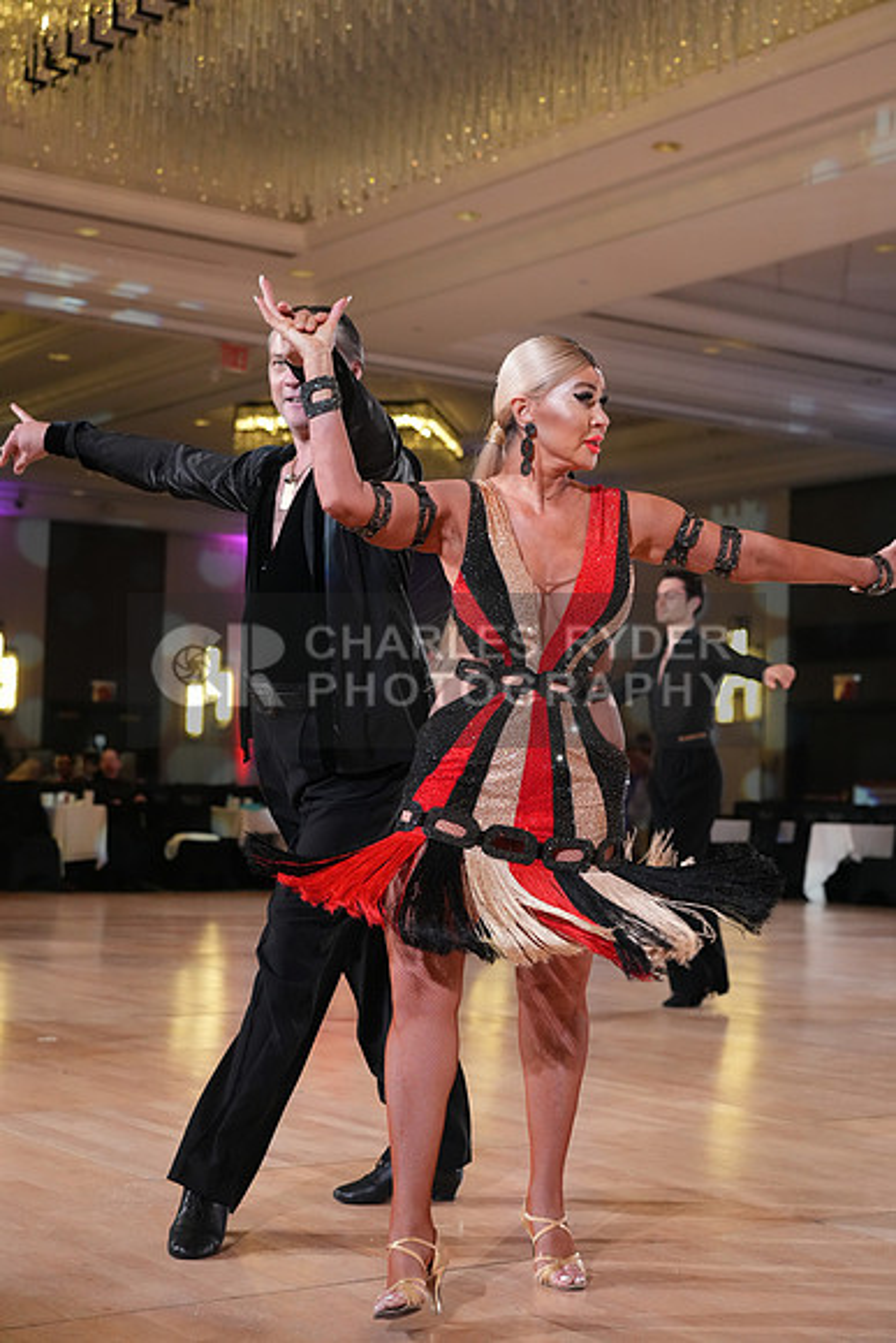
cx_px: 448
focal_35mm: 54
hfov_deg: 25.1
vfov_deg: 36.9
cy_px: 672
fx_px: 2015
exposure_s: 1/500
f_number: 4
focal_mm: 54
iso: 4000
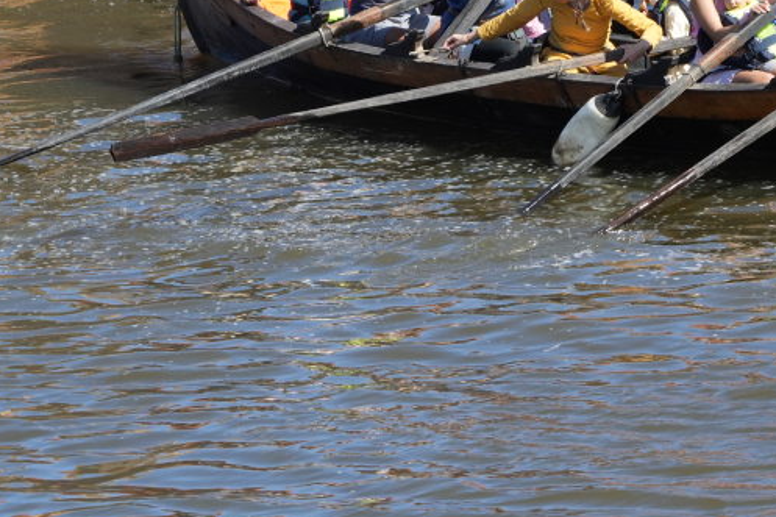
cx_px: 548
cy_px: -47
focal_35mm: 548
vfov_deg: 2.5
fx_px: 11808
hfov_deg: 3.8
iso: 400
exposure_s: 1/250
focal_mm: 227
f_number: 13
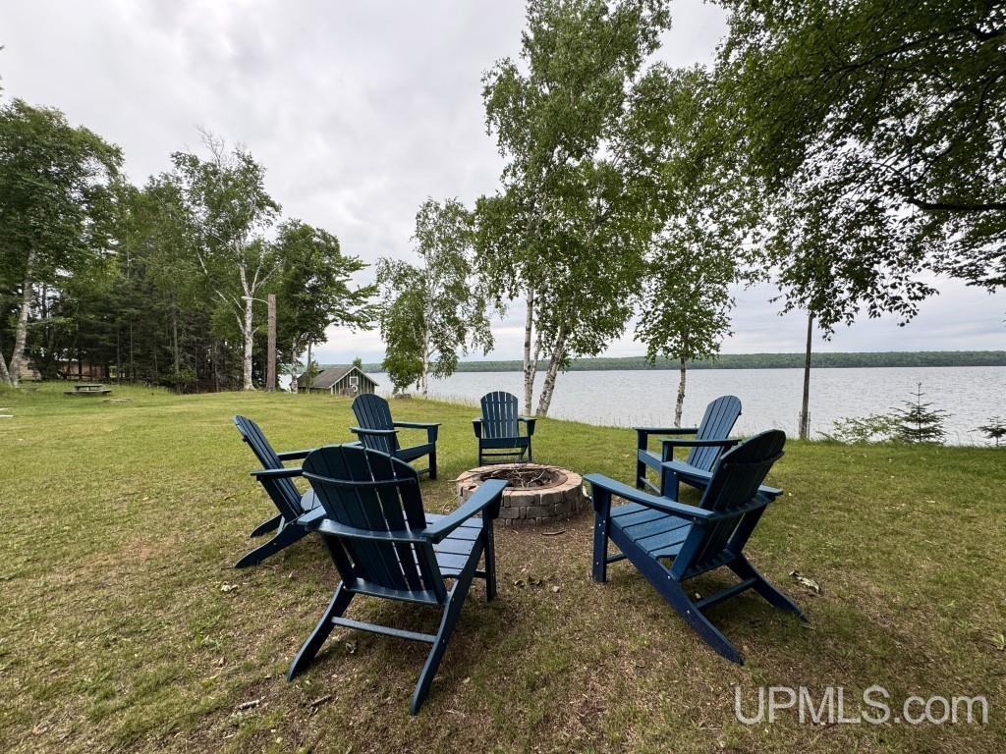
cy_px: 377
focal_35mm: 14
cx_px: 503
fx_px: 407
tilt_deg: -1.1
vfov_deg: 85.7
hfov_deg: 102.1
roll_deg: +0.5
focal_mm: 2.22
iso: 40
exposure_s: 1/176
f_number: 2.2
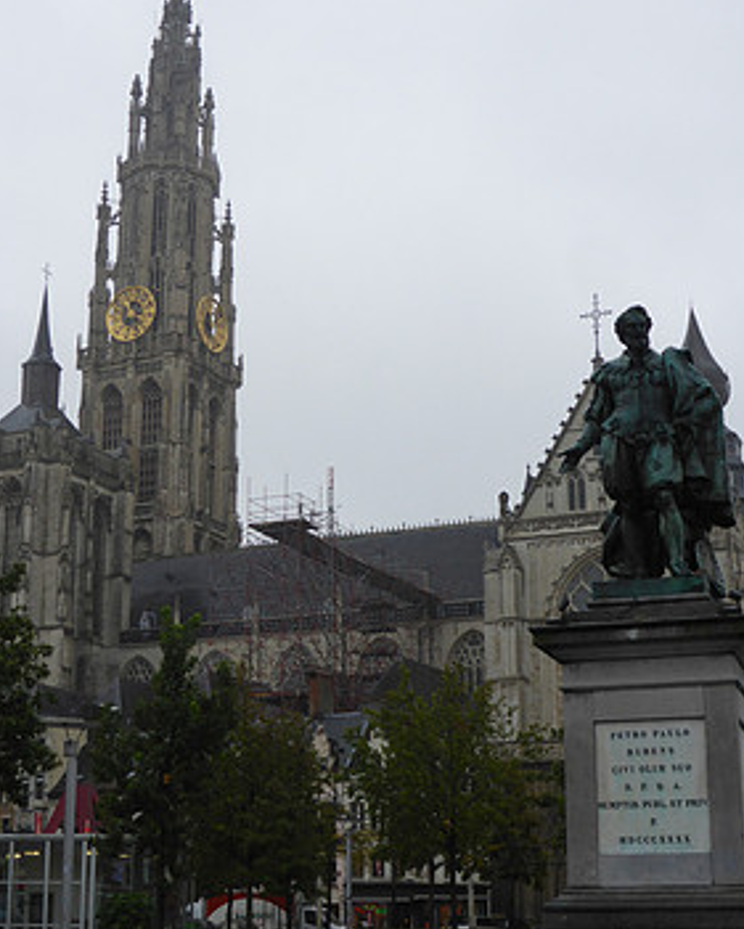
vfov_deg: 34.1
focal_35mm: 55
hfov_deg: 27.6
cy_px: 540
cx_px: 356
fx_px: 1513
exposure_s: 1/160
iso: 100
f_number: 4.1
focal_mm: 7.9
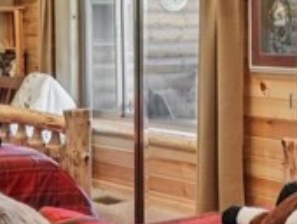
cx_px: 526
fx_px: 868
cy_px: 32
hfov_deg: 16.4
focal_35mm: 101
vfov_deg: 14.6
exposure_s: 1/4
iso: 400
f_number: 8
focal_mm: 16.5
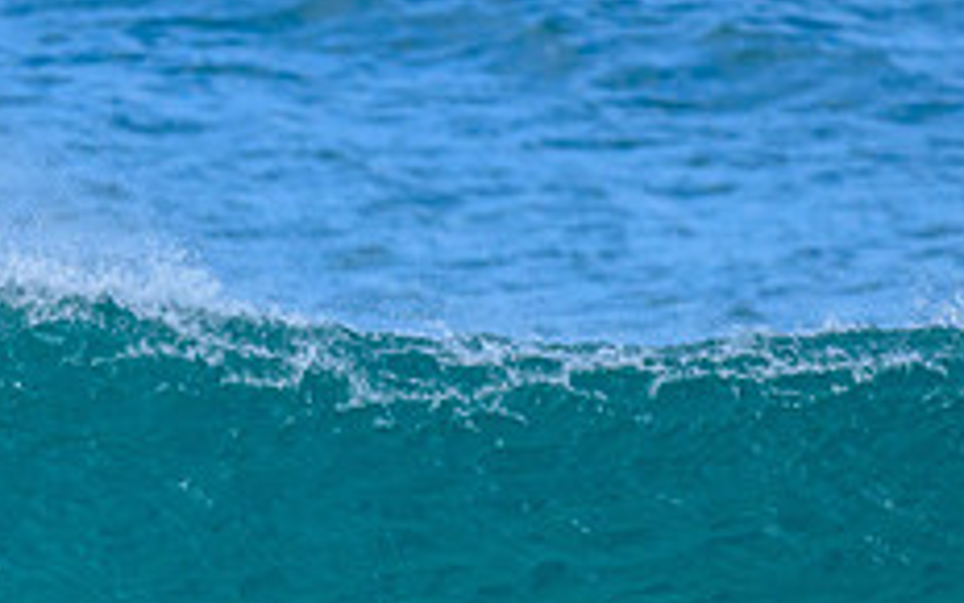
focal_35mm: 2639
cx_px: -197
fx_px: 69332
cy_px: 565
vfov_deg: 0.5
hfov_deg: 0.8
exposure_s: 1/2000
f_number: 6.3
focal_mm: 800
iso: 560
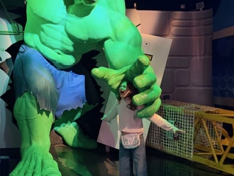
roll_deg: -0.3
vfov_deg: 37.6
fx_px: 257
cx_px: 58
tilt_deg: +3.0
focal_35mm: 38
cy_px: 69
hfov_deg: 47.1
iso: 640
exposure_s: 1/60
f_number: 1.78
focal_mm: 6.76
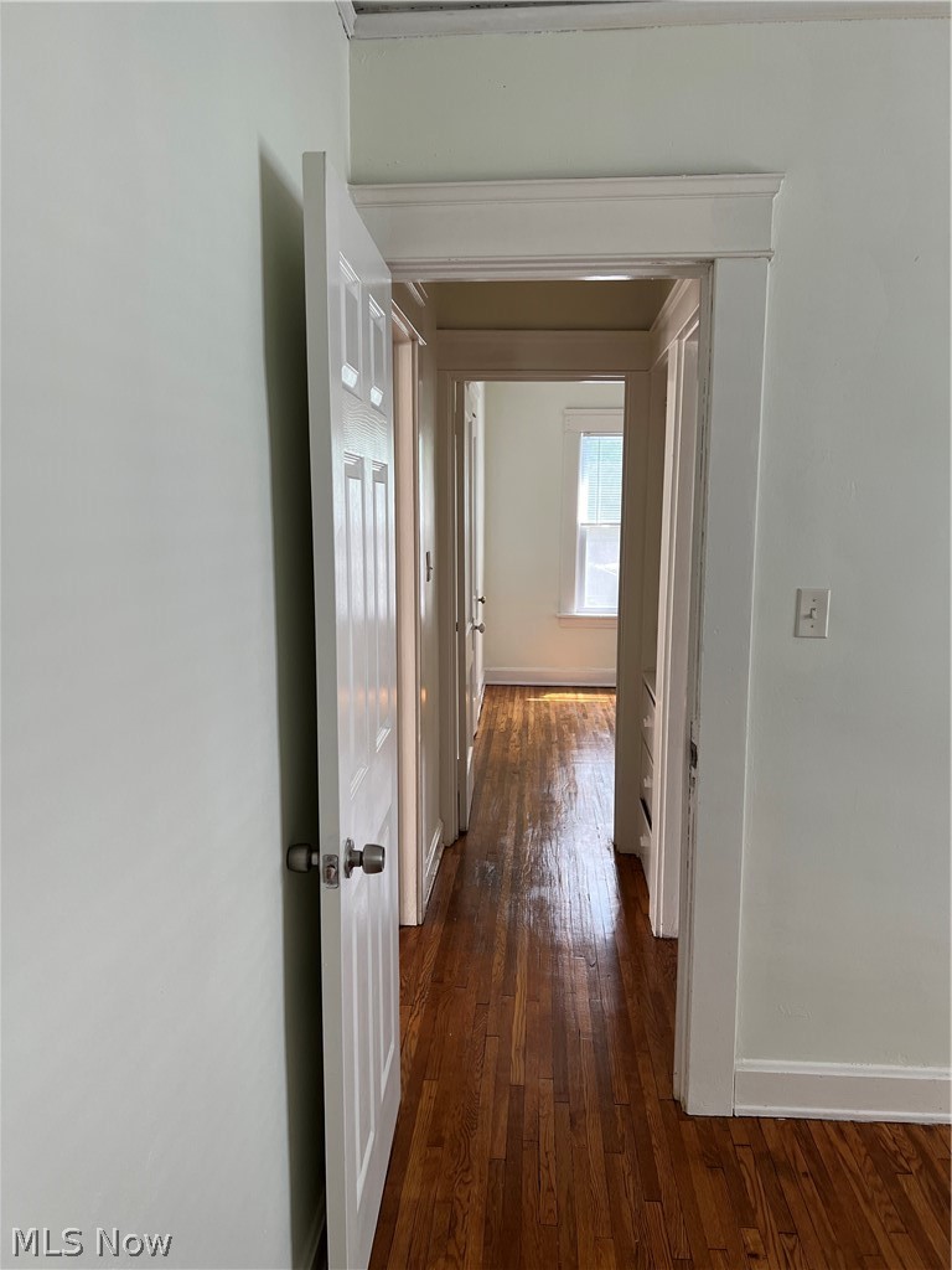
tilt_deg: -7.3
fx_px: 953
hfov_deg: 53.1
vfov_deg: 67.3
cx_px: 476
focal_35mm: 26
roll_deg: -0.2
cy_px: 635
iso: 125
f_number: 1.5
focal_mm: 5.7
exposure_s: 1/121
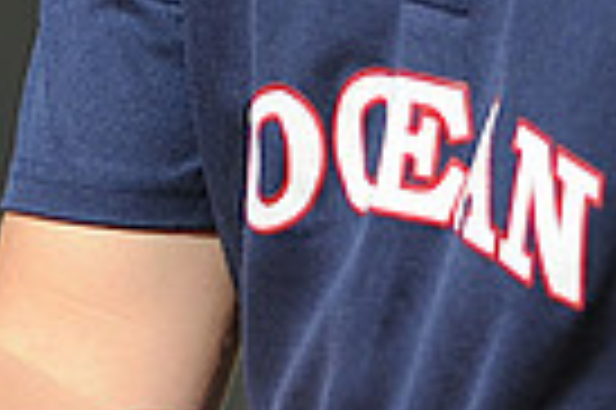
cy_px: -358
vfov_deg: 0.7
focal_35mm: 1908
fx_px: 32609
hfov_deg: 1.1
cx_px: -220
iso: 200
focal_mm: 300
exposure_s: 1/1600
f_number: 4
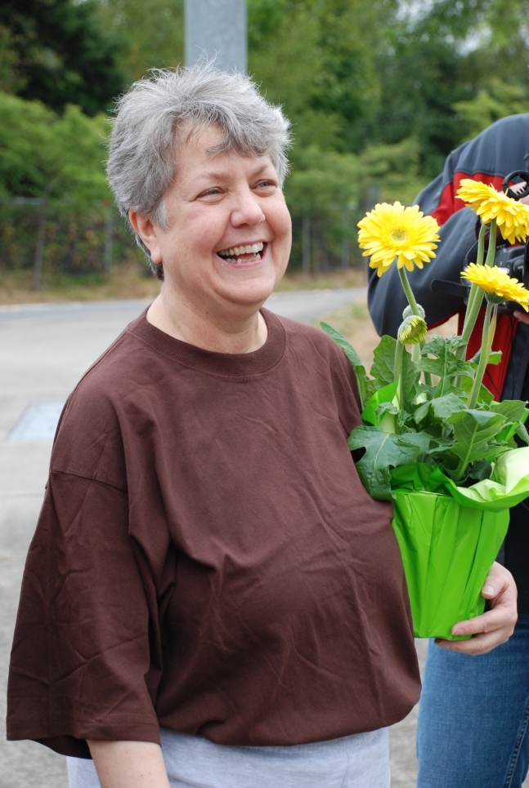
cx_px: 264
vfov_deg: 23.3
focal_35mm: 87
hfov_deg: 15.8
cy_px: 394
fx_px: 1910
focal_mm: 58
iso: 320
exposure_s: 1/125
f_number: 5.3
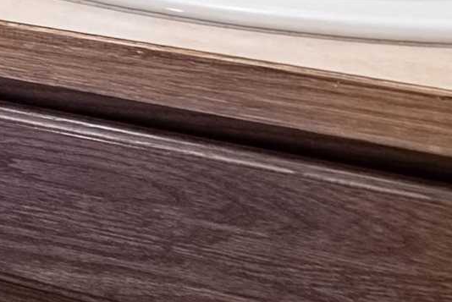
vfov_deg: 11.8
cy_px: -447
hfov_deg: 13.6
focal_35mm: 92
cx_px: -712
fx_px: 1156
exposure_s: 1/160
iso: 400
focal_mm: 16
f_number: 8
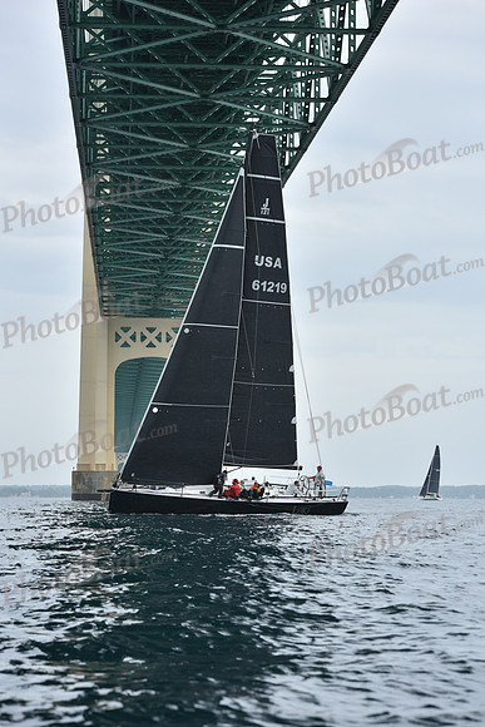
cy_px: 364
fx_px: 1818
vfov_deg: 22.6
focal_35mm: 90
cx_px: 242
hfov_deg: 15.2
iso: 250
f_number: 5.6
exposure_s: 1/800
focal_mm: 90
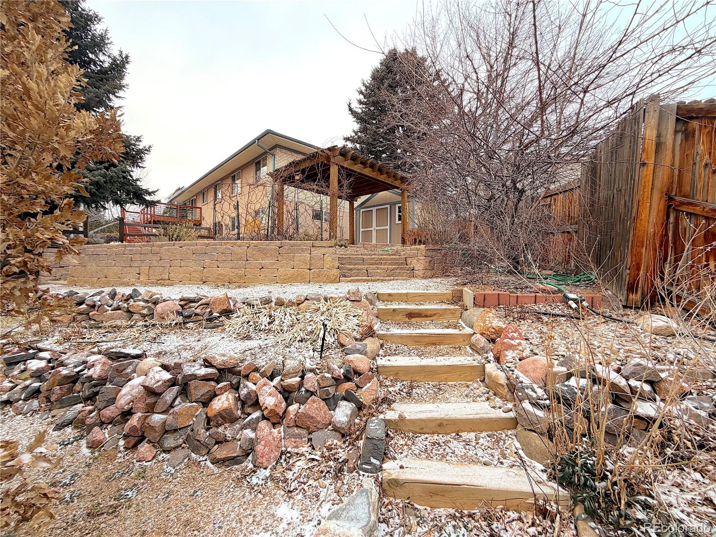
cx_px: 358
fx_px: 290
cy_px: 268
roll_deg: -1.6
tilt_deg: -1.3
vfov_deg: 85.7
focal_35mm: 14
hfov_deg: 102.1
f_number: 2.2
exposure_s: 1/180
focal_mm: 2.22
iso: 40
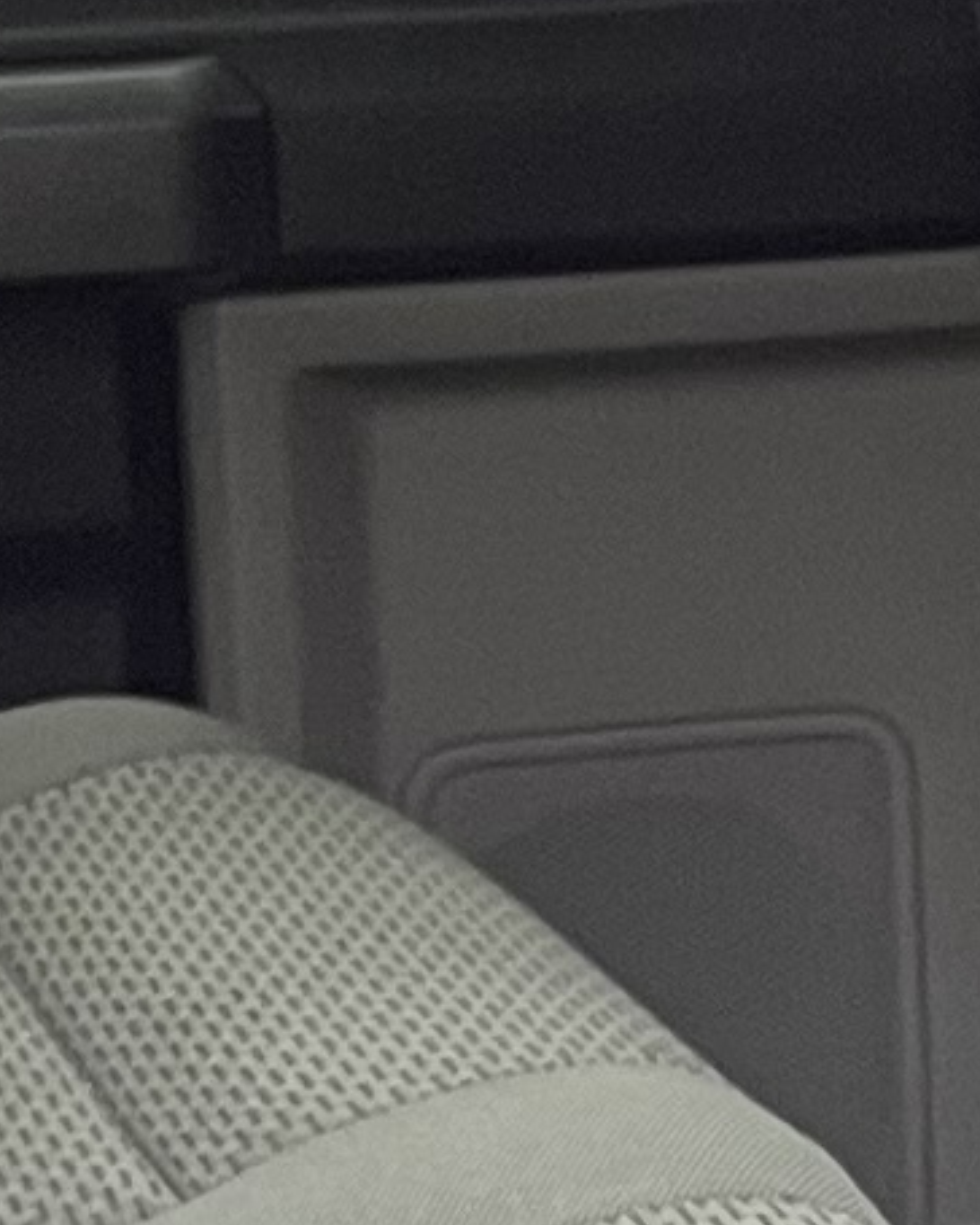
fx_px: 8157
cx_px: 1295
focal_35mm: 225
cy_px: 1532
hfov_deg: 6.8
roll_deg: +1.9
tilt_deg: -20.5
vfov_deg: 8.5
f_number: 1.6
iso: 125
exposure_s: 1/80
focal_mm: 4.2
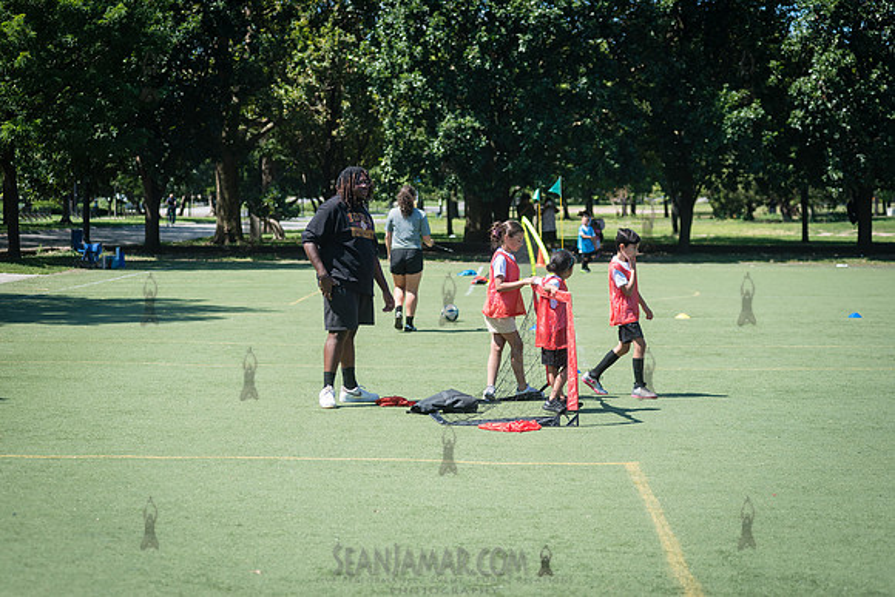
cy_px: 298
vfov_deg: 15.9
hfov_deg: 23.6
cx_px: 448
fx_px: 2138
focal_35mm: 86
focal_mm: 86
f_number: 4
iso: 200
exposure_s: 1/1000
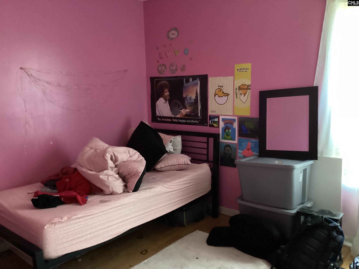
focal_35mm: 31
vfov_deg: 45.4
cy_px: 134
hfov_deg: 58.4
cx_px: 180
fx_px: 321
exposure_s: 1/17
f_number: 2.4
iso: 800
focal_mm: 3.3
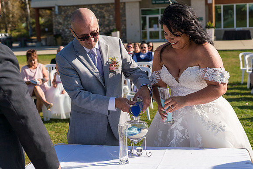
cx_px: 136
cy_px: 88
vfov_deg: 23.4
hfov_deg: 34.5
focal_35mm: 58
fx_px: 407
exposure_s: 1/2500
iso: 250
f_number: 4
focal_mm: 47
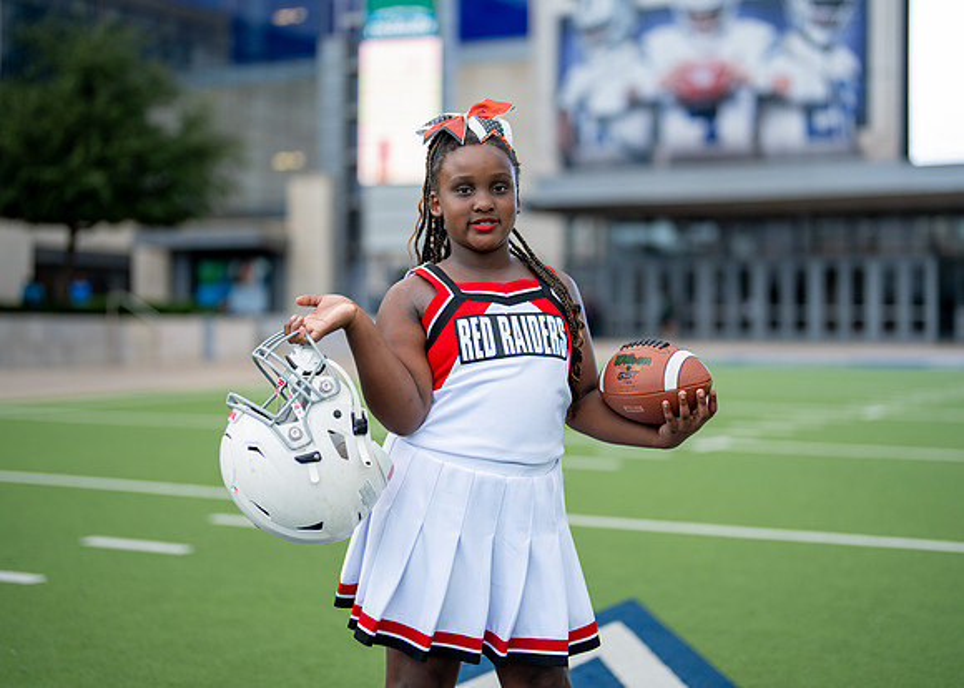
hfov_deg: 33.2
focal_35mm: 59
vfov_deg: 24.0
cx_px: 504
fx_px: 1619
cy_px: 300
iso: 160
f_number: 1.2
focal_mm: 50
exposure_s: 1/1250
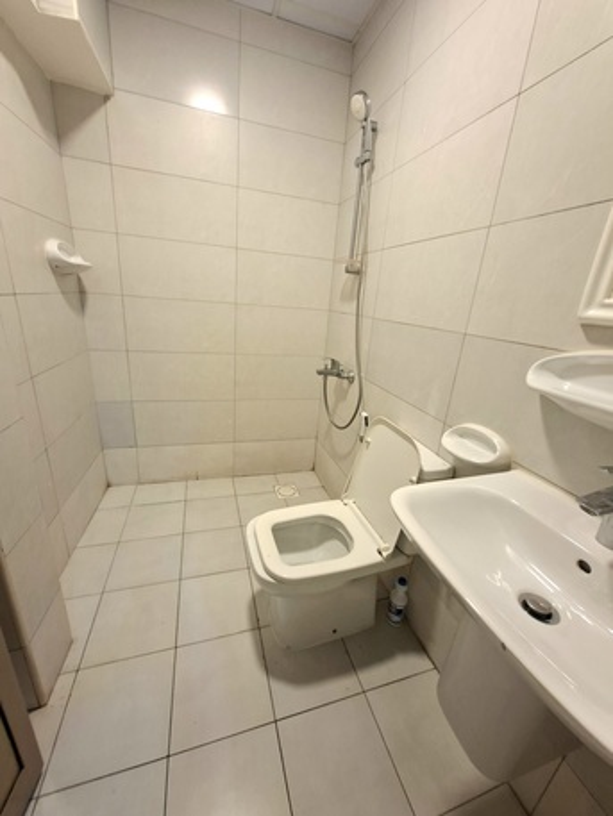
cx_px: 306
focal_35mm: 13
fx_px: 307
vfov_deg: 106.2
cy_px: 408
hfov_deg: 89.9
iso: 160
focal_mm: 1.74
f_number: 2.2
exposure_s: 1/30
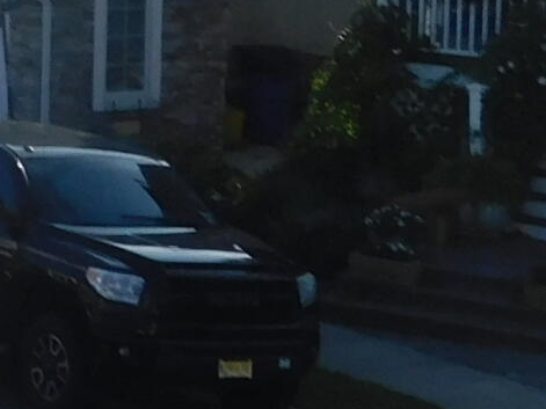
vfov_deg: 7.7
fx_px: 3012
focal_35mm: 191
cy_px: -156
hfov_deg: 9.1
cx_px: -867
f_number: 6.4
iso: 125
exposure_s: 1/400
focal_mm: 5.3
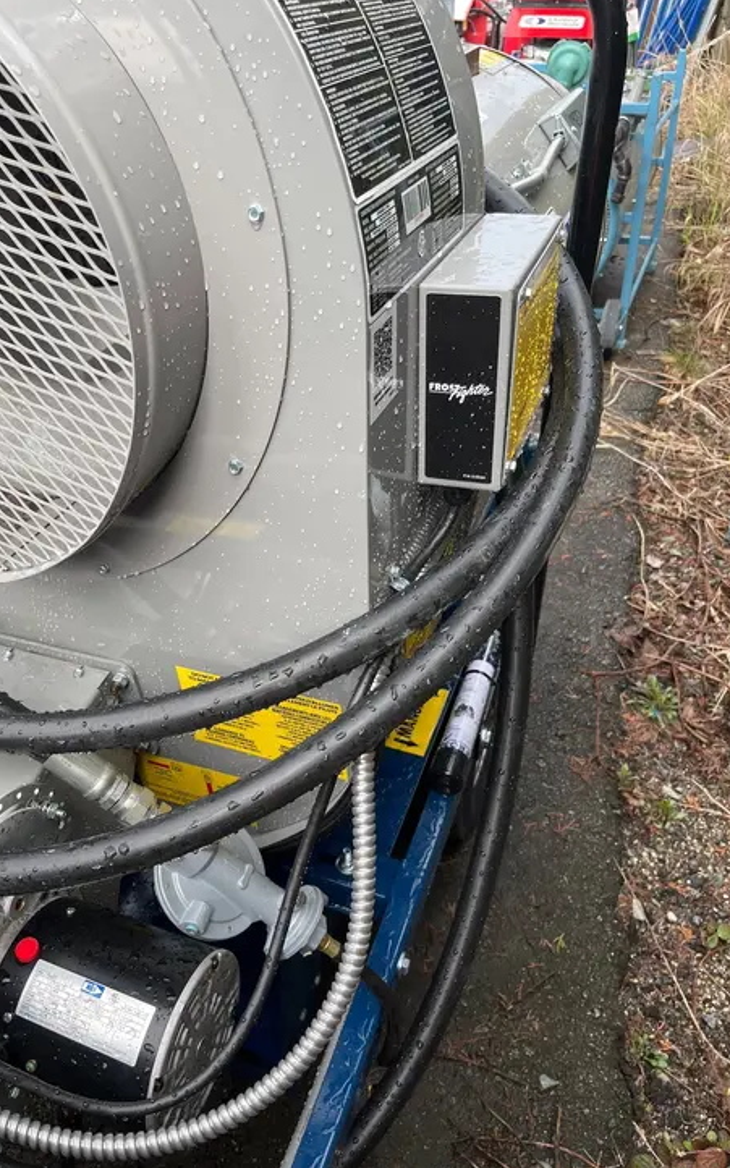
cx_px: 299
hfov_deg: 44.3
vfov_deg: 66.5
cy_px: 578
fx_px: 892
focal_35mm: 28
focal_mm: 5.1
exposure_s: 1/493
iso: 50
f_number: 1.6
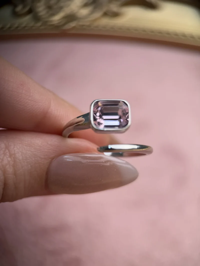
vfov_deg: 71.6
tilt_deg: -40.4
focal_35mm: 24
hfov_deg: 56.8
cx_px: 100
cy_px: 133
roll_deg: -3.9
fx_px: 185
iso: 80
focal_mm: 6.76
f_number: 1.78
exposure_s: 1/654
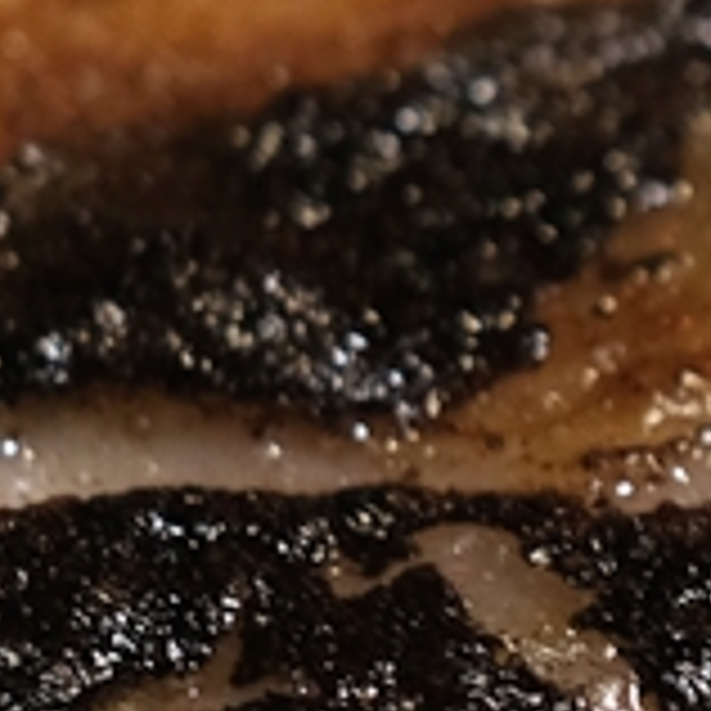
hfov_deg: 9.7
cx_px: 1341
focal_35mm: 169
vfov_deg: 10.2
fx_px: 3927
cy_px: 747
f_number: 2.8
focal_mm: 23
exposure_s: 1/85
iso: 1000
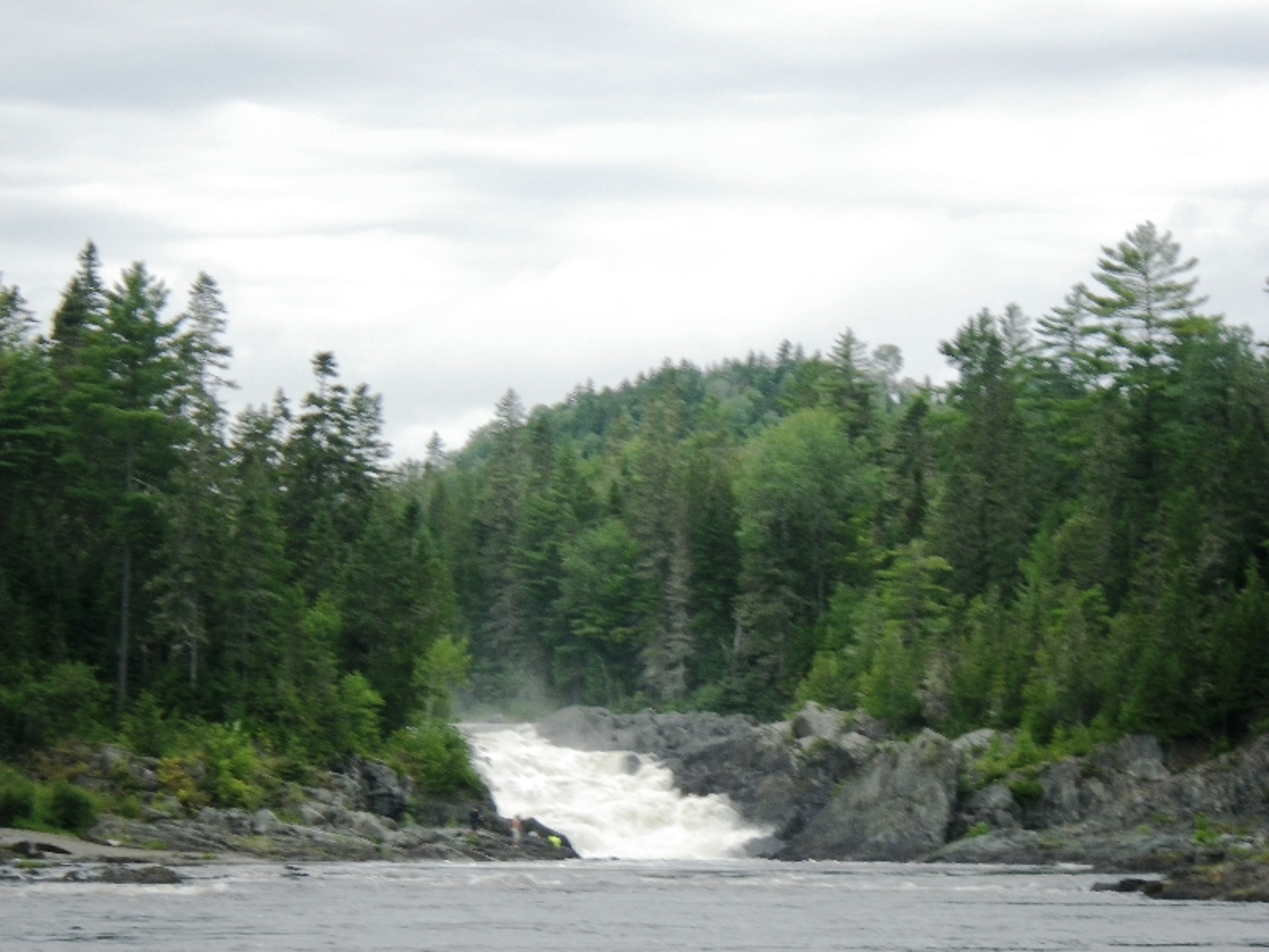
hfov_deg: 14.1
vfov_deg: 10.6
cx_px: 634
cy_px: 476
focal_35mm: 140
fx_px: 5132
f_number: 5.5
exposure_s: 1/250
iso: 160
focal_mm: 25
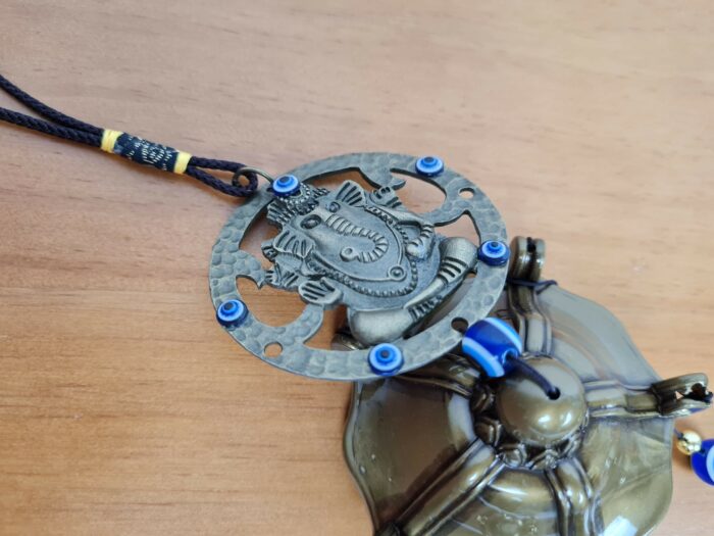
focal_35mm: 26
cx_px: 357
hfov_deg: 67.3
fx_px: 536
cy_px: 268
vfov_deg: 53.1
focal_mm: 5.4
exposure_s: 1/60
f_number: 1.8
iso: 160
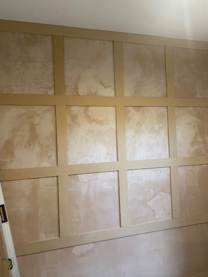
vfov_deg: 63.4
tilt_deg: +2.5
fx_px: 224
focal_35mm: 28
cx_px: 102
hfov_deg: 49.8
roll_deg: +2.8
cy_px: 139
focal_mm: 4.25
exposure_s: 1/50
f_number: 1.8
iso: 125
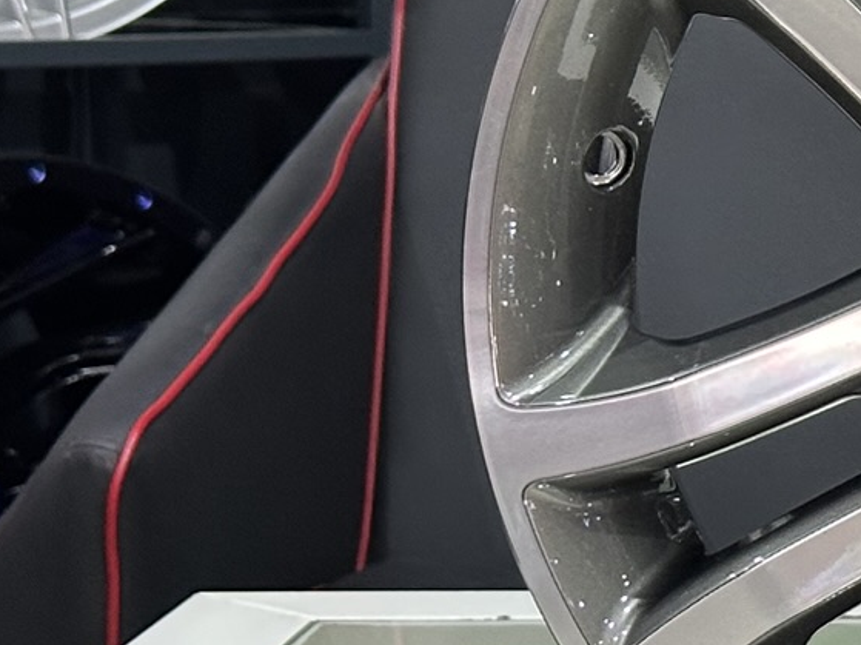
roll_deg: +0.0
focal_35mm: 176
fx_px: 4377
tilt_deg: -3.9
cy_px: 217
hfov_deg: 10.9
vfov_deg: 8.4
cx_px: 1223
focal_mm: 6.86
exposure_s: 1/50
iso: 200
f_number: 1.78
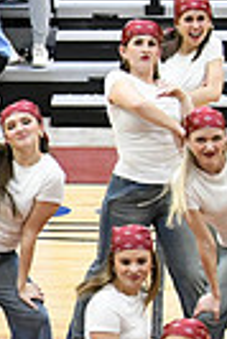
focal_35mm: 457
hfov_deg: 3.0
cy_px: 361
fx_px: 4311
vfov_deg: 4.5
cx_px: -508
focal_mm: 70
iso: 5000
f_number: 4
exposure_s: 1/250
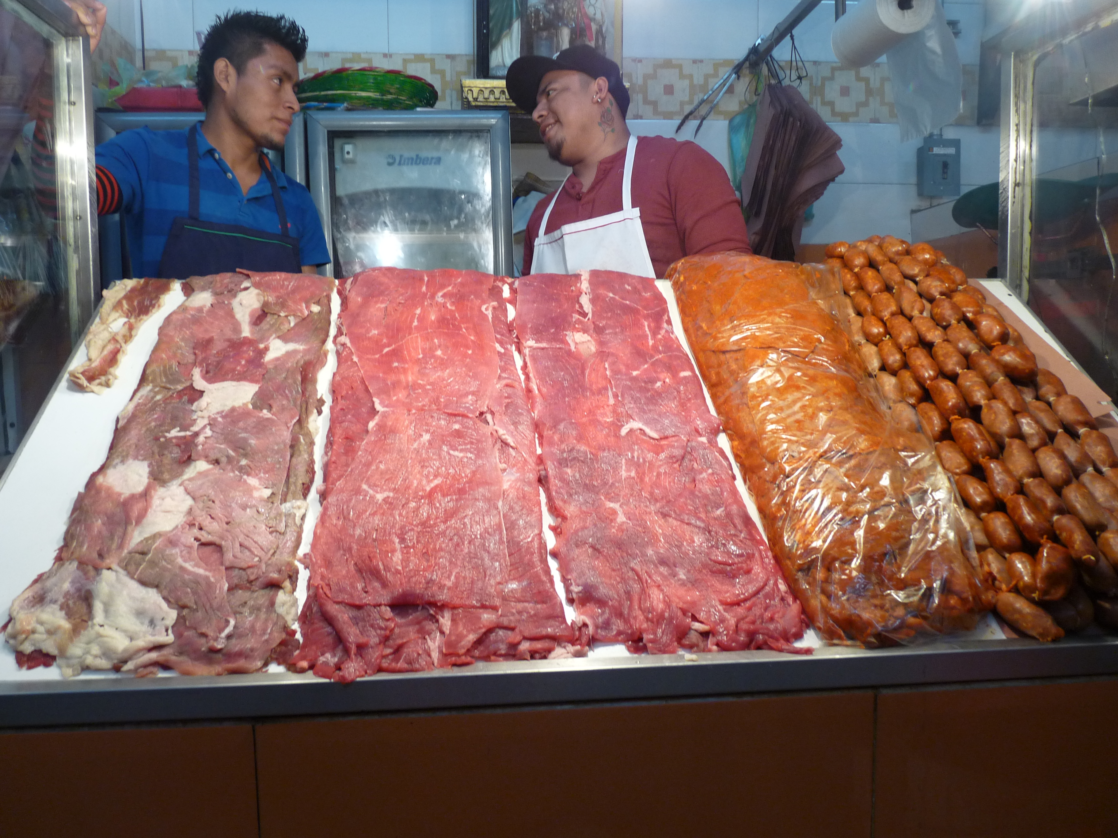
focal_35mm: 27
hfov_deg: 65.3
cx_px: 559
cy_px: 419
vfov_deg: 51.4
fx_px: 872
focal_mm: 4.8
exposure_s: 1/30
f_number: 2.8
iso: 200
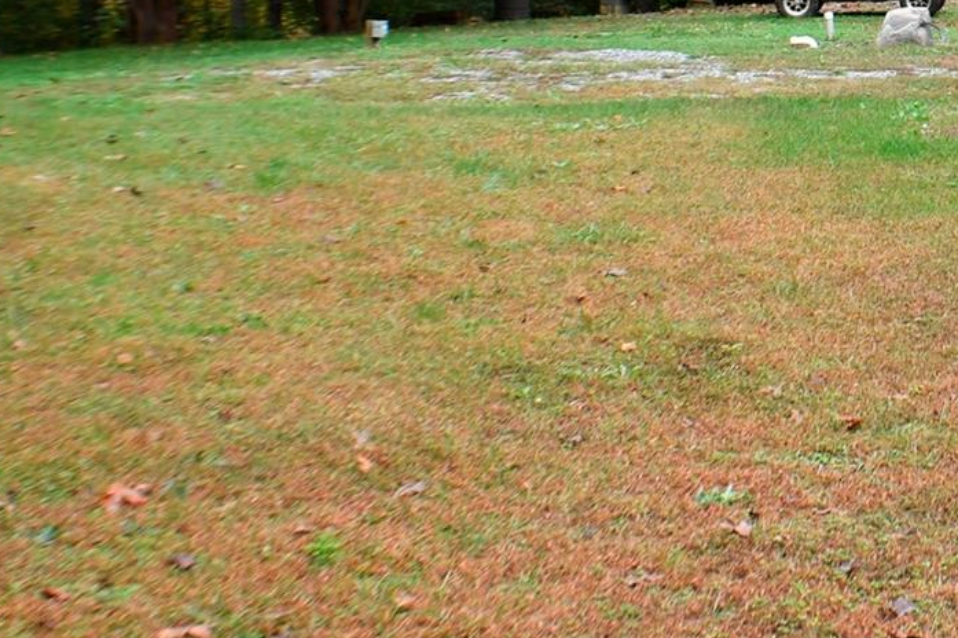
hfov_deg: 19.7
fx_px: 2580
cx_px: 1171
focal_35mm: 97
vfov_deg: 13.7
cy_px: -151
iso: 200
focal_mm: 22
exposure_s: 1/125
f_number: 5.6
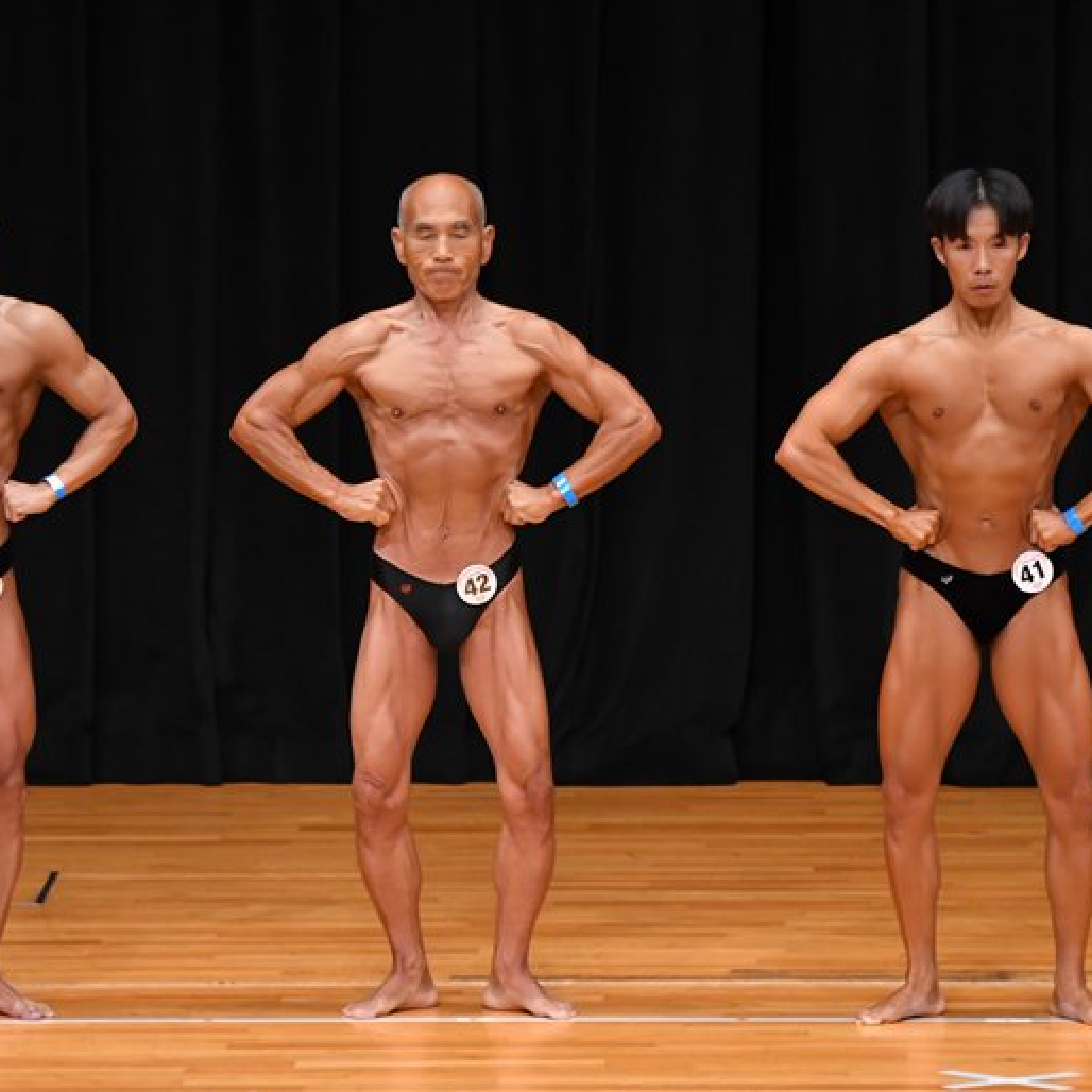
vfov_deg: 5.1
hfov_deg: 5.1
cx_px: 462
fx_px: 12349
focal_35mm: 346
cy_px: 546
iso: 3200
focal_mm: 180
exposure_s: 1/400
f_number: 5.6
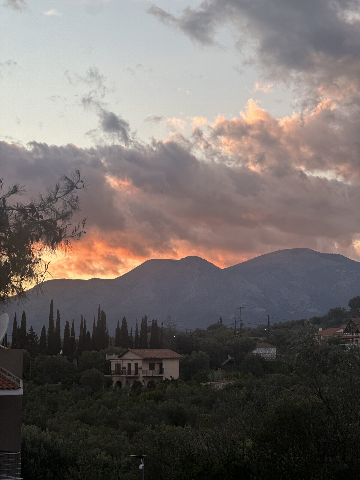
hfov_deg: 19.1
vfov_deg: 25.3
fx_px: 1068
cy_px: 240
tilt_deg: +7.8
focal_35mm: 77
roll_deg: -0.1
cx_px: 180
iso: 40
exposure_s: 1/121
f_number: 2.8
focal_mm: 9
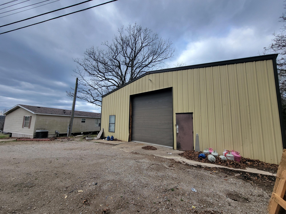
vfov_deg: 89.9
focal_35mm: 13
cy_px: 107
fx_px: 107
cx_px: 143
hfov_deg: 106.2
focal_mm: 2.2
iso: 50
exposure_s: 1/1176
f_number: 2.2
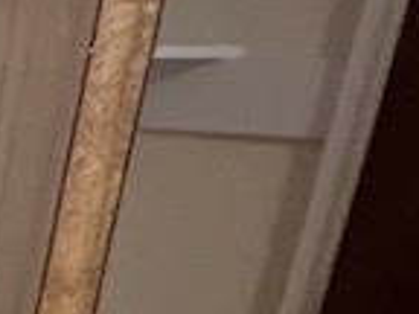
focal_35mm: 72
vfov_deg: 19.7
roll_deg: -0.3
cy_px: 329
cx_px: -695
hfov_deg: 13.4
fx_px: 872
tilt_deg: -14.1
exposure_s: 1/60
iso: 250
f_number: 1.8
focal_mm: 1.57
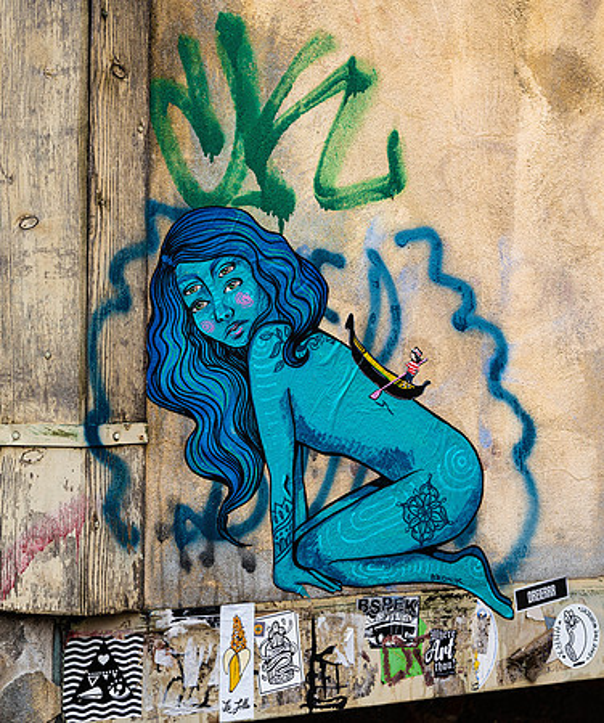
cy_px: 370
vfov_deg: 33.4
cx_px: 232
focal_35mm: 55
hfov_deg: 28.0
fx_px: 1206
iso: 400
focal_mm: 37
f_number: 7.1
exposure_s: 1/125
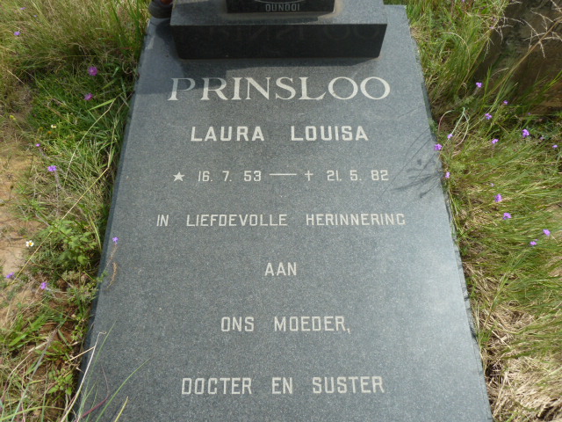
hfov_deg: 69.4
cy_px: 211
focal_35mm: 25
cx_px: 281
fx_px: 406
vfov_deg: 54.9
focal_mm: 4.1
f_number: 4
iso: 80
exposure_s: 1/400
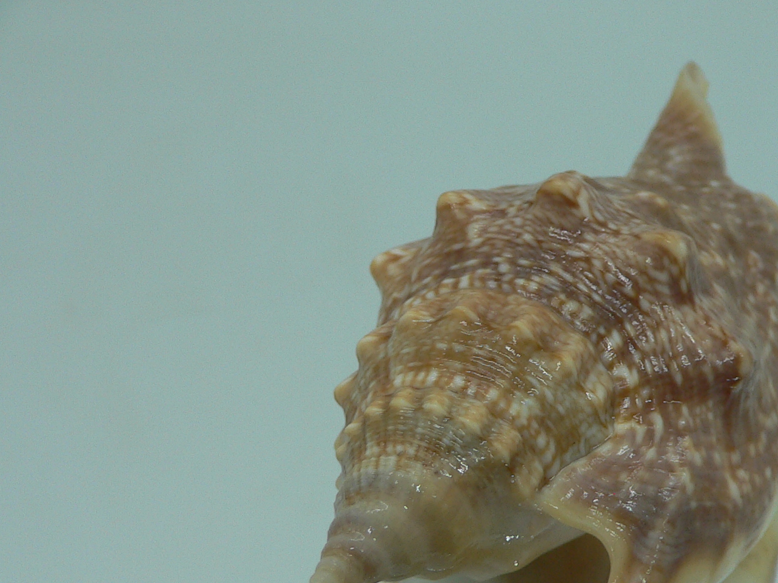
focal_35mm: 55
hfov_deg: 34.5
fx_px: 1236
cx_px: 546
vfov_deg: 26.4
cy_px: 404
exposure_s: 1/60
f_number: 2.8
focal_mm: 4.6
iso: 80
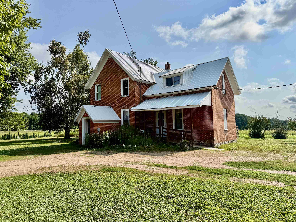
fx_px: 205
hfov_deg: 71.6
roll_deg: +0.6
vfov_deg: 56.8
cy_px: 111
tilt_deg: +5.0
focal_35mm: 24
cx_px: 148
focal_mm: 6.76
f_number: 1.78
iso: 80
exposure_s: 1/7353
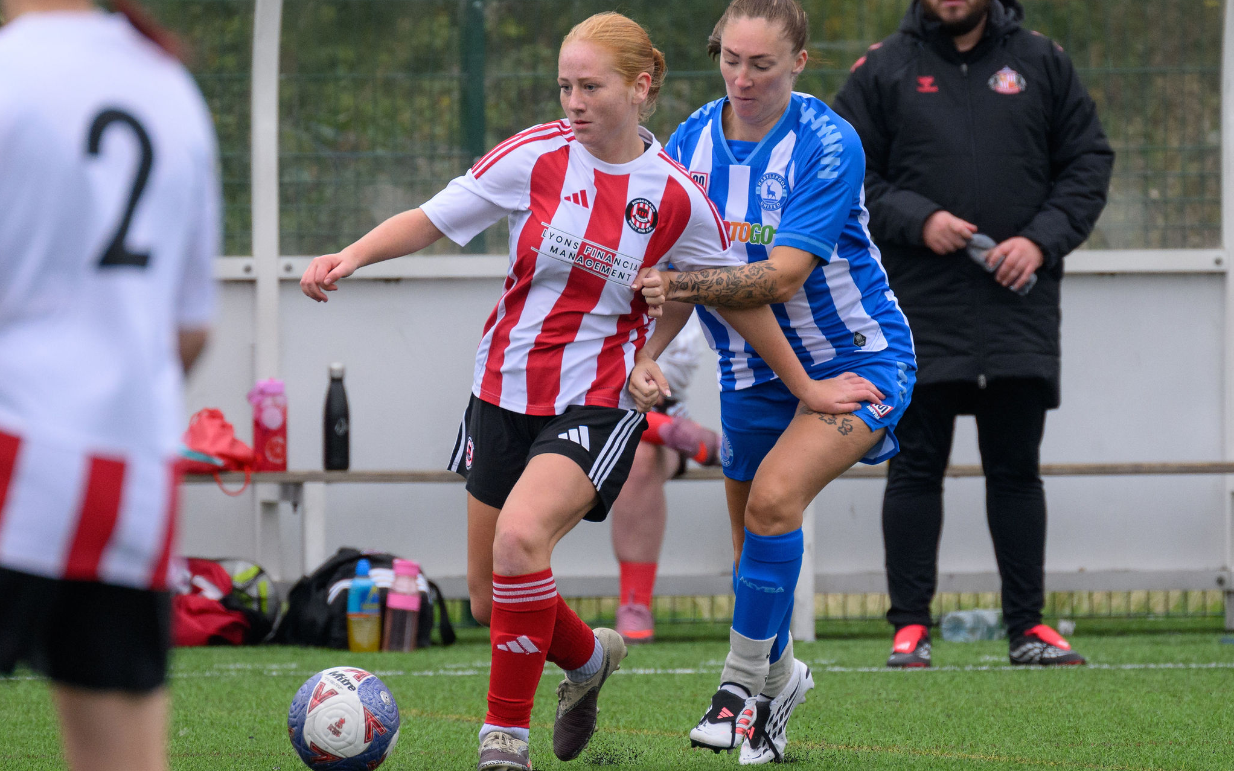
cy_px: 322
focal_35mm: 869
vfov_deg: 1.5
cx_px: 754
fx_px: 29222
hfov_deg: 2.4
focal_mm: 400
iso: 1100
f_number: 5.6
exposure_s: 1/1250
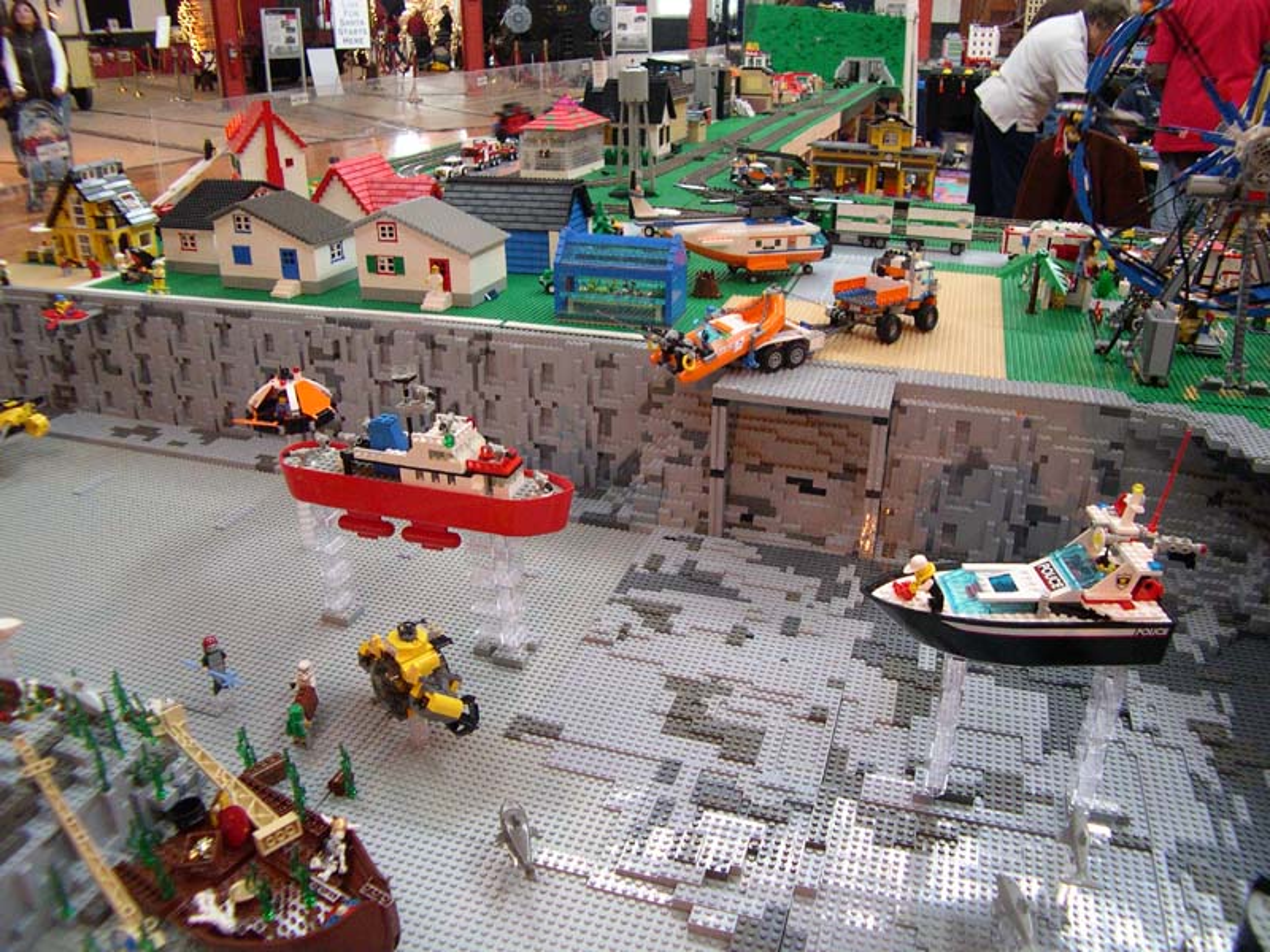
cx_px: 635
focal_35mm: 38
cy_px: 476
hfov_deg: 49.0
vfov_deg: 37.7
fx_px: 1394
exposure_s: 1/14.4
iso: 400
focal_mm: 8
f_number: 2.8
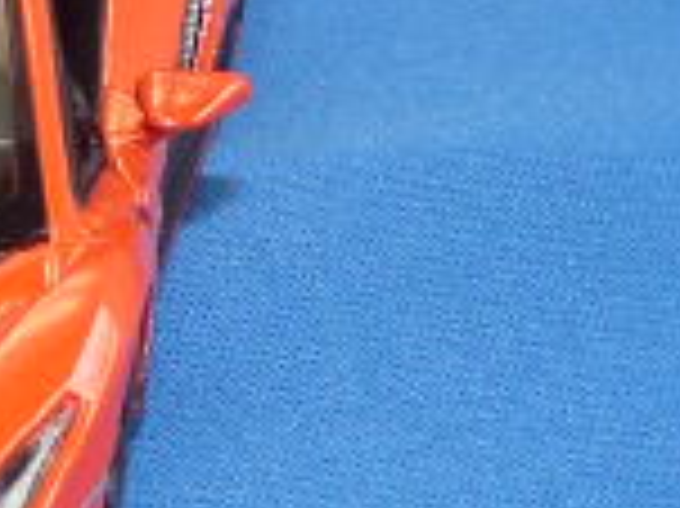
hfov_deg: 8.7
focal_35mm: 221
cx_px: -396
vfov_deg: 6.6
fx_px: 4338
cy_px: -202
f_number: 3
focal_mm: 5.2
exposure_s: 1/30
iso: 100
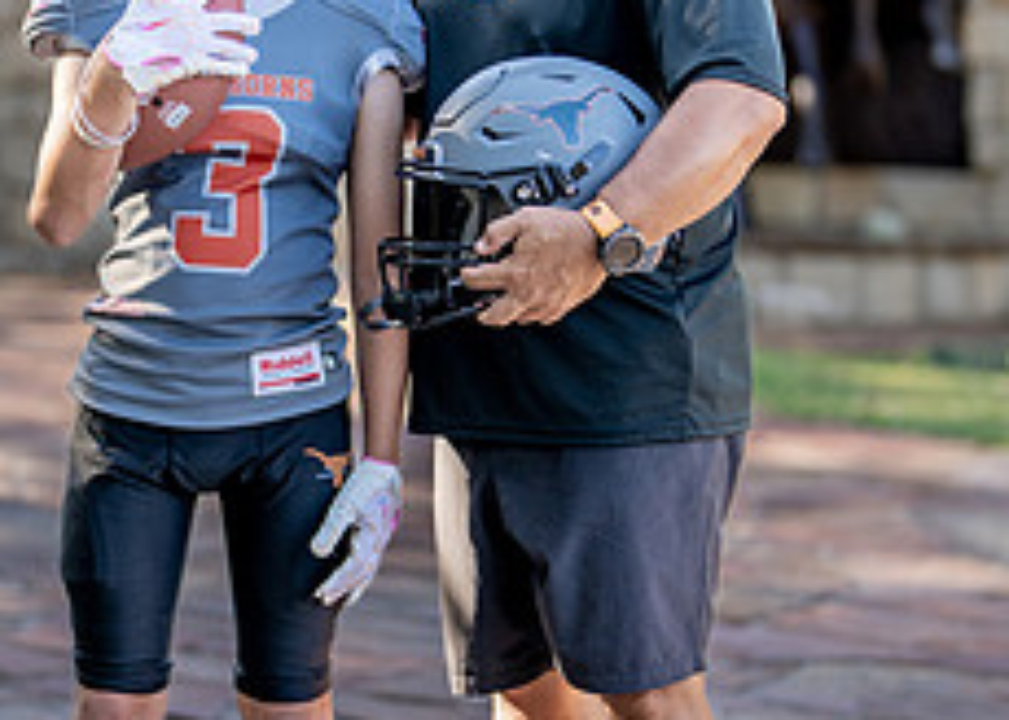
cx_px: 448
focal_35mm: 139
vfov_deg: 10.3
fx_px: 3981
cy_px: 341
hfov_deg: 14.4
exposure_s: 1/1000
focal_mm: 50
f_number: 1.2
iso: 100
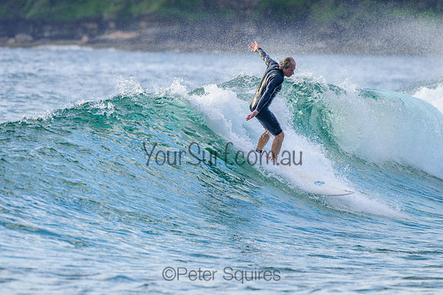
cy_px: 114
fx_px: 6188
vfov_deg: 2.7
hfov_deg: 4.1
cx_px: 257
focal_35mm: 503
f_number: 5.6
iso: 500
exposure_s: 1/2000
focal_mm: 410
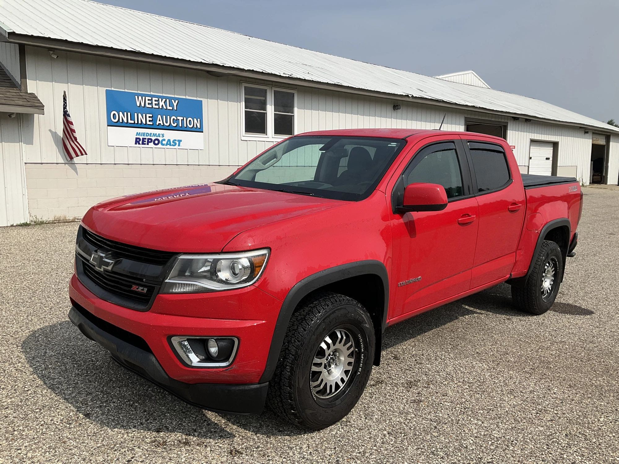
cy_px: 232
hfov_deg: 61.7
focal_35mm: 29
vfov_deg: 48.2
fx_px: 519
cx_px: 310
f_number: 1.8
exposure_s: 1/2801
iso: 25
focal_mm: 3
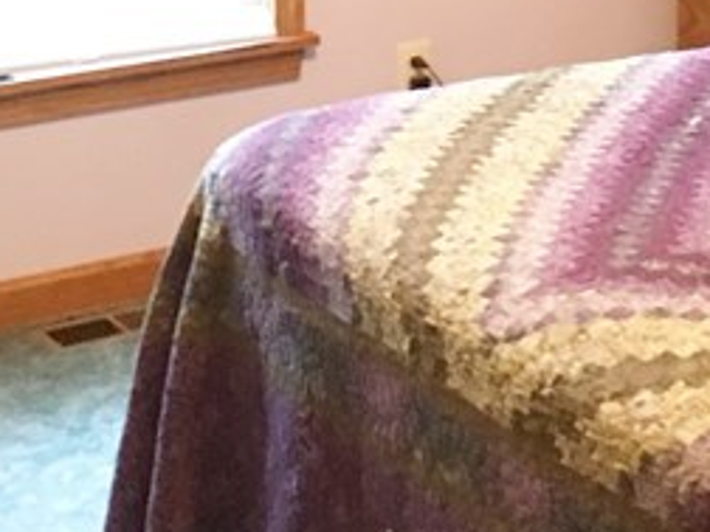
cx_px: 600
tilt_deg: -6.2
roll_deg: -0.4
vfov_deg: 12.0
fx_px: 2420
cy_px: -262
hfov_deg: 16.5
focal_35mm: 118
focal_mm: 4.15
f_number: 2.2
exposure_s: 1/15
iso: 250
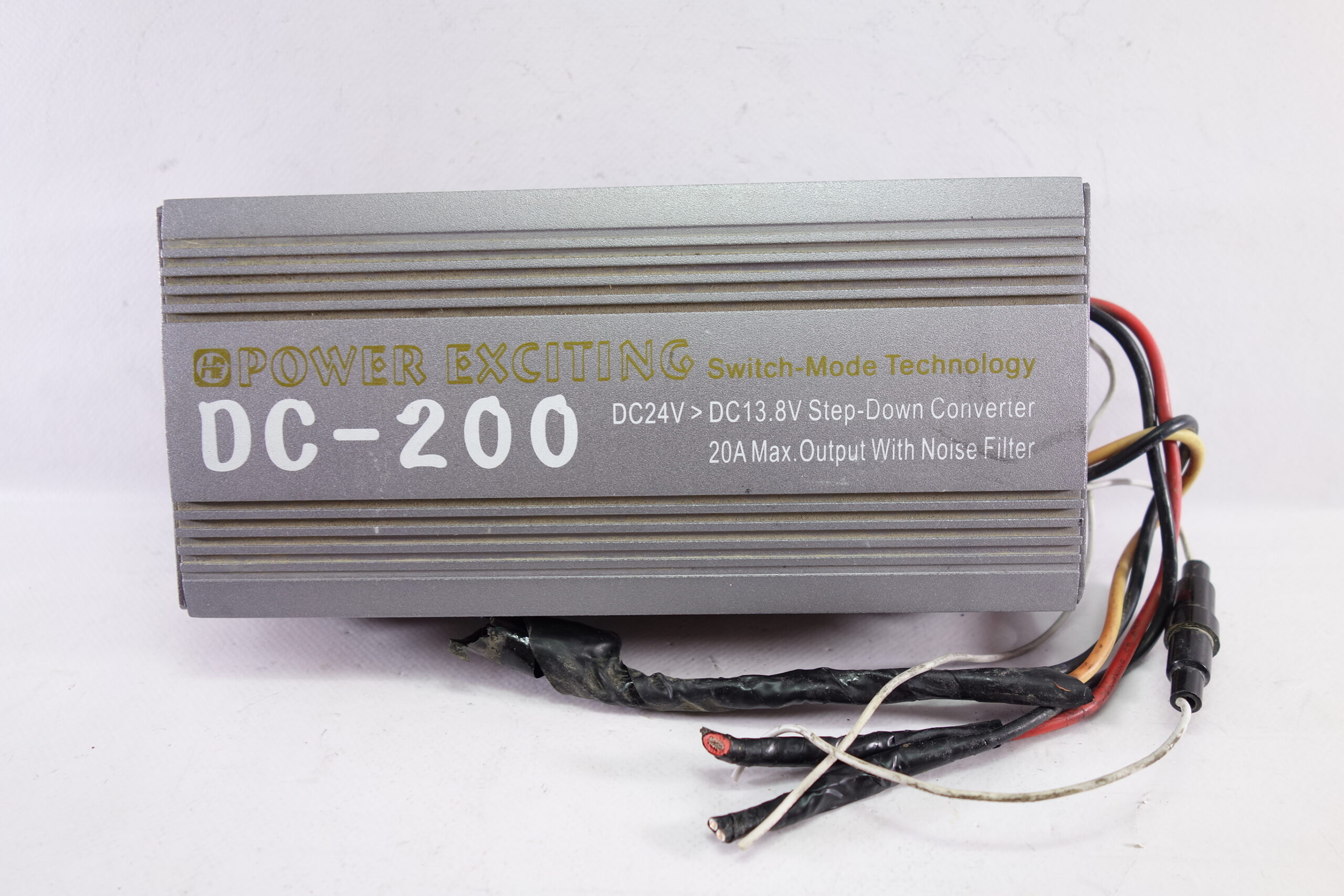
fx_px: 1045
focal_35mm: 28
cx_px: 672
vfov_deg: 46.4
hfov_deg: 65.5
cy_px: 448
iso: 125
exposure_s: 1/30
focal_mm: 10.4
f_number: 2.8
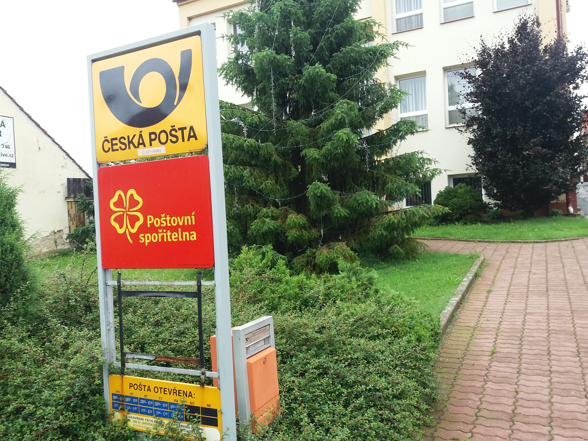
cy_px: 220
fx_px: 493
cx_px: 294
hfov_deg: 61.7
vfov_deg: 48.2
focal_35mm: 29
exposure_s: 1/247
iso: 64
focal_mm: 3.7
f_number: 1.9
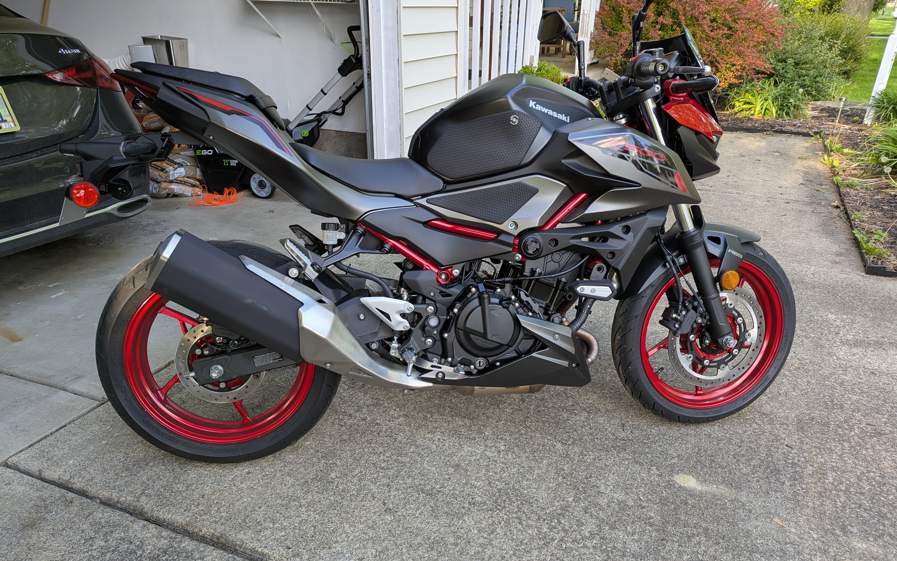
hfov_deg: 70.4
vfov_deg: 47.3
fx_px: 636
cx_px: 457
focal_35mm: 26
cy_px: 337
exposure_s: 1/100
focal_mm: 6.81
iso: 44
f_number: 1.85
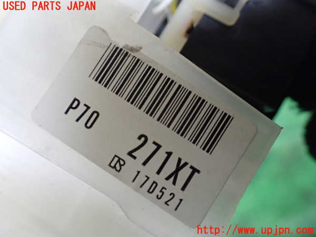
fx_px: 274
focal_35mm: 30
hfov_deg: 60.0
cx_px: 158
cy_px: 118
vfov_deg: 46.8
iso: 800
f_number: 2.3
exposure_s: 1/60
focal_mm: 5.4
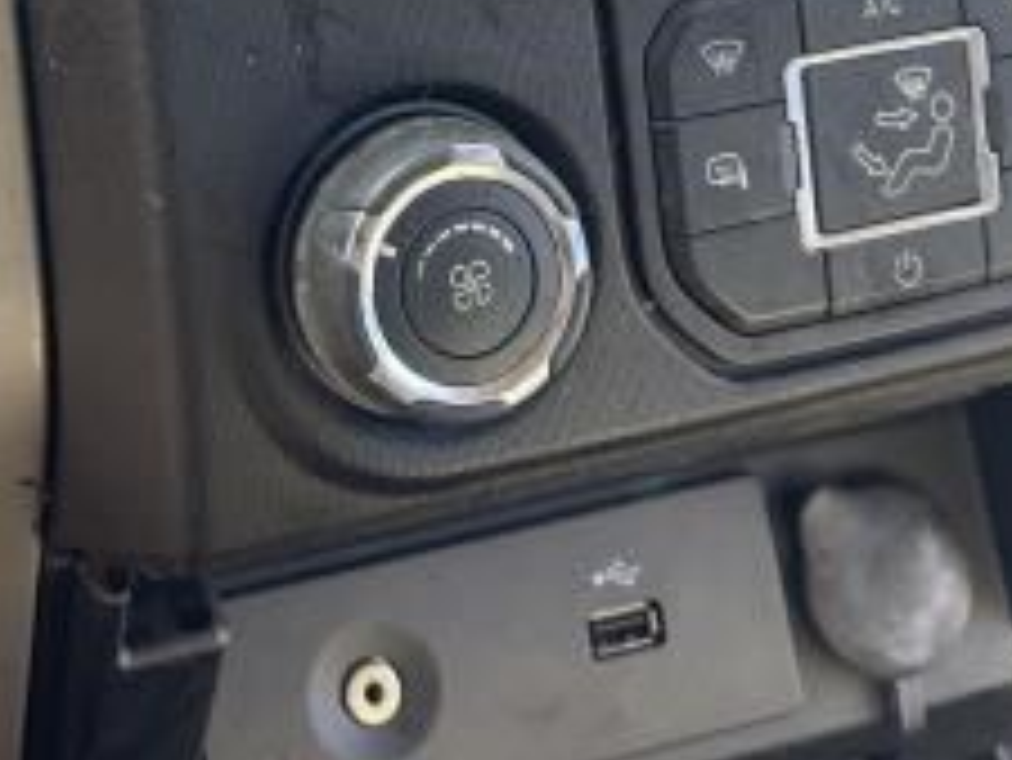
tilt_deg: -14.2
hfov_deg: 21.7
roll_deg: +3.3
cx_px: 211
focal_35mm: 89
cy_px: -405
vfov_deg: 15.3
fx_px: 2603
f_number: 1.6
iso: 64
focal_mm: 5.1
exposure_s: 1/121
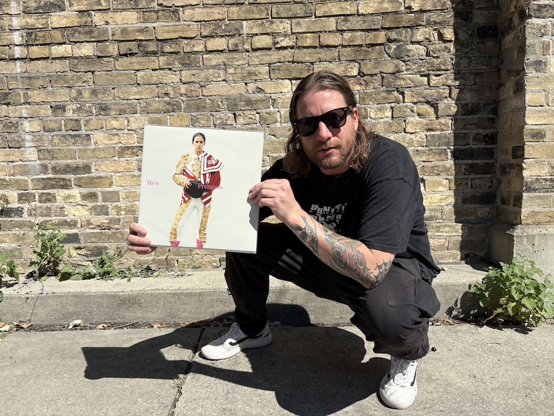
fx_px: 416
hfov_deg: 67.3
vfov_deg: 53.1
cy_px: 208
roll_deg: +2.5
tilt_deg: -8.4
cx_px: 277
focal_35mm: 26
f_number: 1.6
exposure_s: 1/6993
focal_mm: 5.96
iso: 50
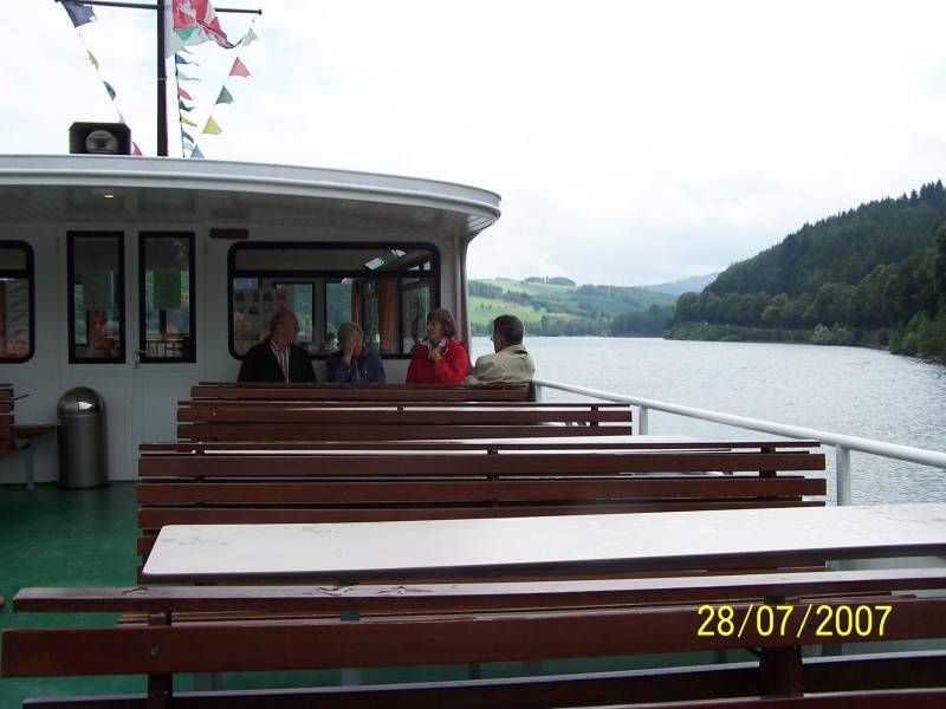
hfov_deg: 49.0
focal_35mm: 38
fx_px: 1038
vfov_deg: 37.7
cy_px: 354
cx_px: 473
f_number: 4
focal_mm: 6.3
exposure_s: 1/500
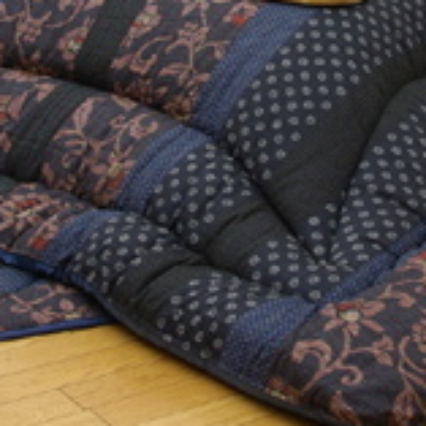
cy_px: 1
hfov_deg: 15.6
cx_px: 298
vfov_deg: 15.3
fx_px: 1554
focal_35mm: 112
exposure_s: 1/125
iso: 250
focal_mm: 23
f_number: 11
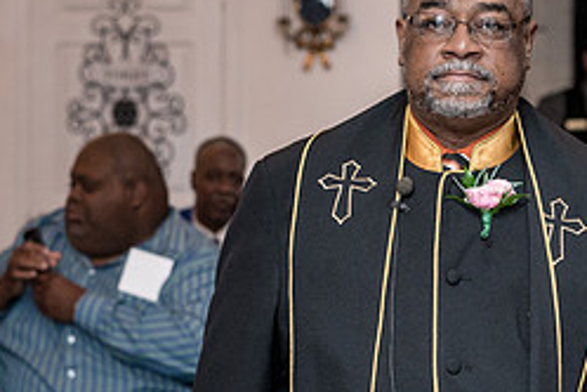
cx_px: 541
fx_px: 2821
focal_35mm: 173
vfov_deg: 7.9
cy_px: 305
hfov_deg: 11.8
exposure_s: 1/200
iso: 2000
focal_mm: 70
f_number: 4
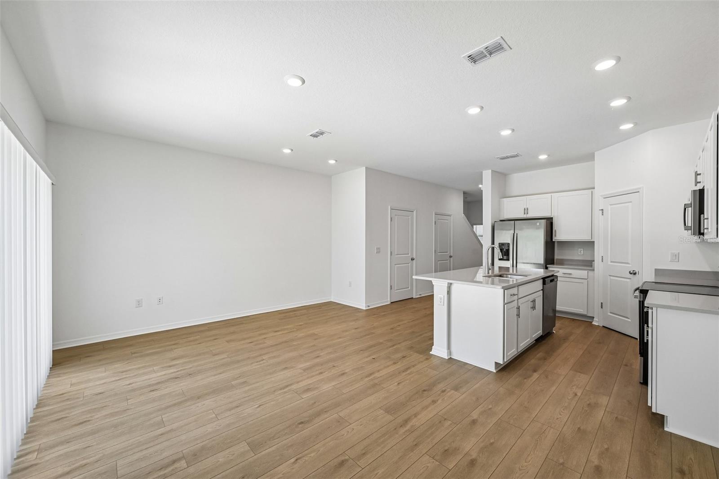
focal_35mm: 14
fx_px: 280
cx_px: 360
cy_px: 240
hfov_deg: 104.3
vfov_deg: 81.2
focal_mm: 14
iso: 400
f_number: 8
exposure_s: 1/100
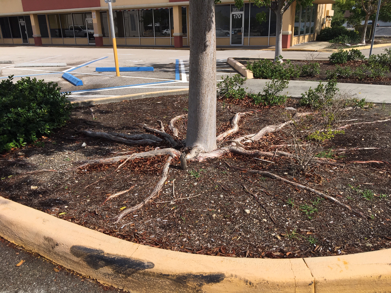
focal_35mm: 29
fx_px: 328
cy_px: 146
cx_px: 196
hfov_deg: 61.7
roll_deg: +0.0
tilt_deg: -20.4
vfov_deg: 48.2
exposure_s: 1/2331
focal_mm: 4.15
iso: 25
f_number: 2.2
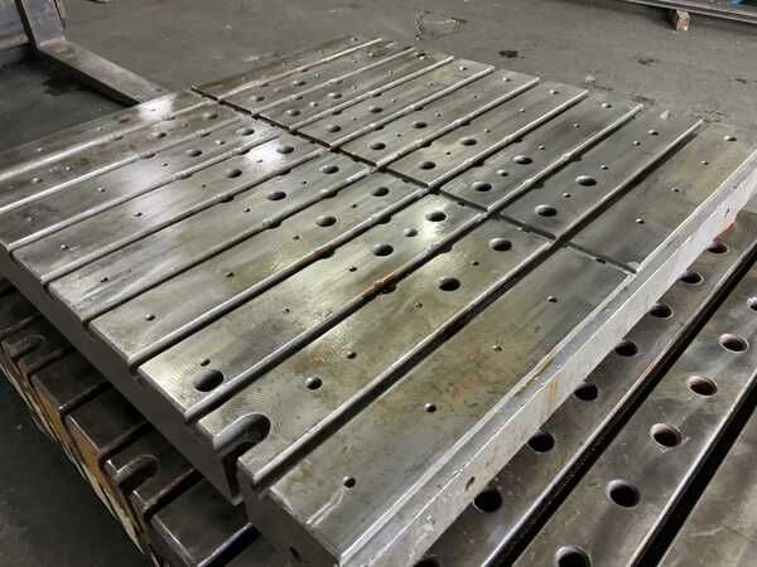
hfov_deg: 61.7
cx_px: 378
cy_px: 284
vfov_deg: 48.2
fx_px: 634
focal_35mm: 29
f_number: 1.8
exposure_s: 1/60
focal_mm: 3
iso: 100
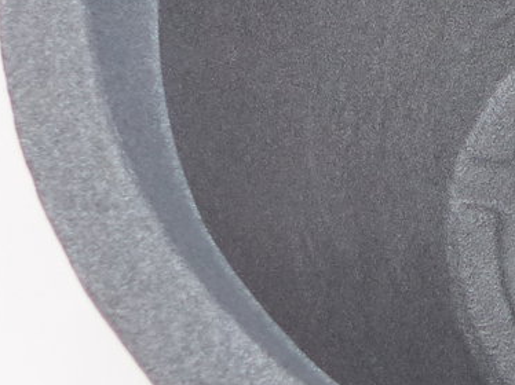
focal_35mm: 107
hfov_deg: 16.9
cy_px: -107
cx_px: 739
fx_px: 1591
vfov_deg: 13.4
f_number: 2.8
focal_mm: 4.5
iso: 160
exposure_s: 1/100
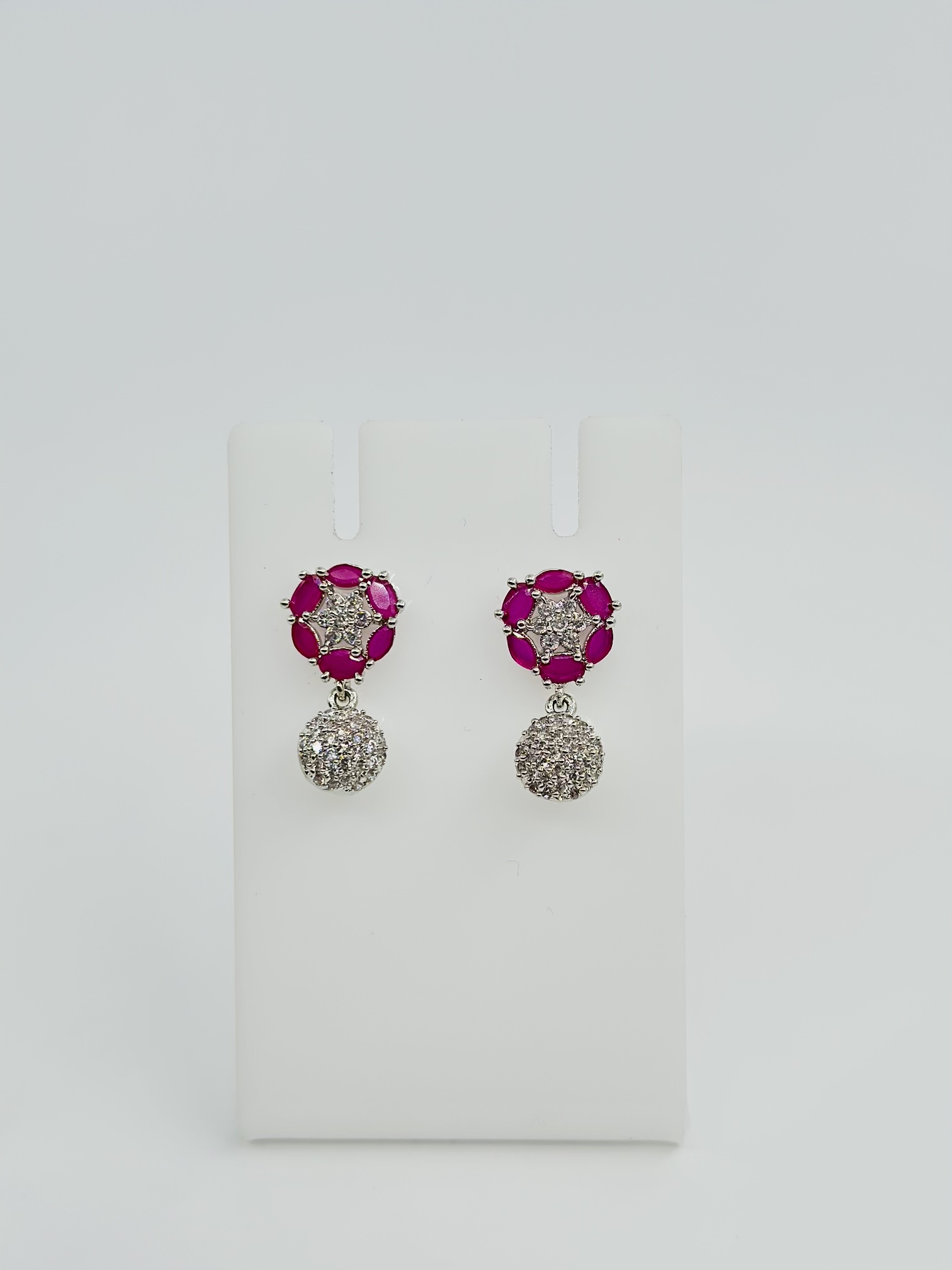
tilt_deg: -23.9
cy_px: 635
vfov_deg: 39.7
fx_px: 1760
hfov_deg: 30.3
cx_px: 476
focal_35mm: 48
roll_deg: +1.1
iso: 80
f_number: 1.78
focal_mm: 6.86
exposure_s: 1/1030
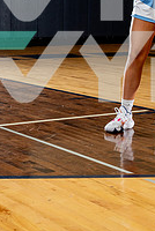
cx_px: 140
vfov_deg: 19.4
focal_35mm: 101
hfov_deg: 13.5
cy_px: -14
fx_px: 650
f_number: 5.6
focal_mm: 45
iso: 400
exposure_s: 1/250
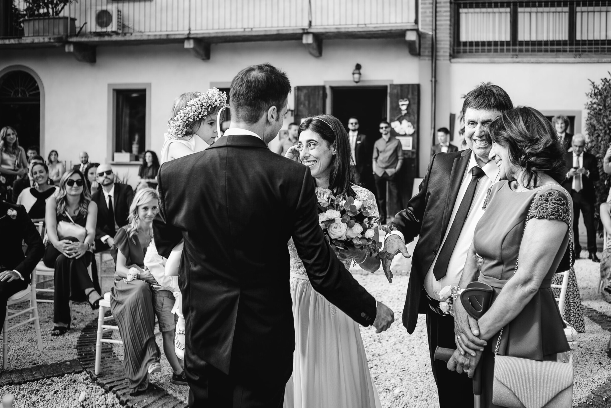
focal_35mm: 37
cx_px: 316
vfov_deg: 36.0
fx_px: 628
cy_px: 198
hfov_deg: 51.9
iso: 100
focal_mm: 35
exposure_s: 1/250
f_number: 3.5
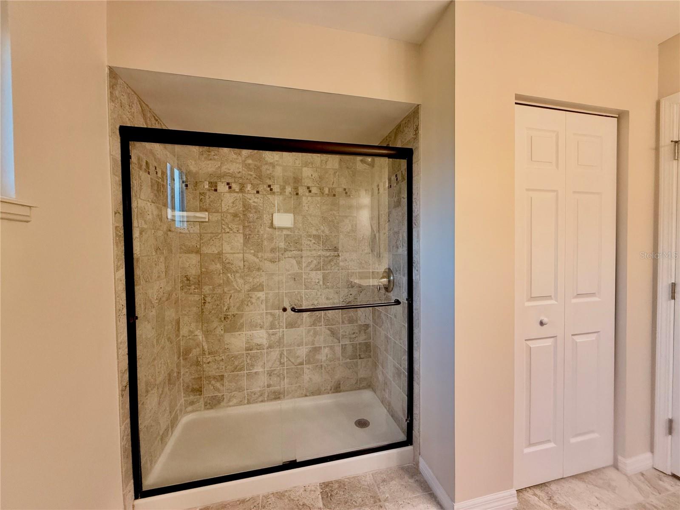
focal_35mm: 14
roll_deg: -0.2
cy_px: 255
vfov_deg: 85.7
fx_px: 275
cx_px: 340
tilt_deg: -1.8
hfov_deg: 102.1
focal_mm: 2.22
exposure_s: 1/60
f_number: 2.2
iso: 400
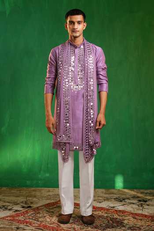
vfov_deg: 39.6
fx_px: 321
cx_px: 77
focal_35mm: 50
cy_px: 116
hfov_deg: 27.0
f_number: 2.8
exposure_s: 1/125
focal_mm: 50
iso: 200
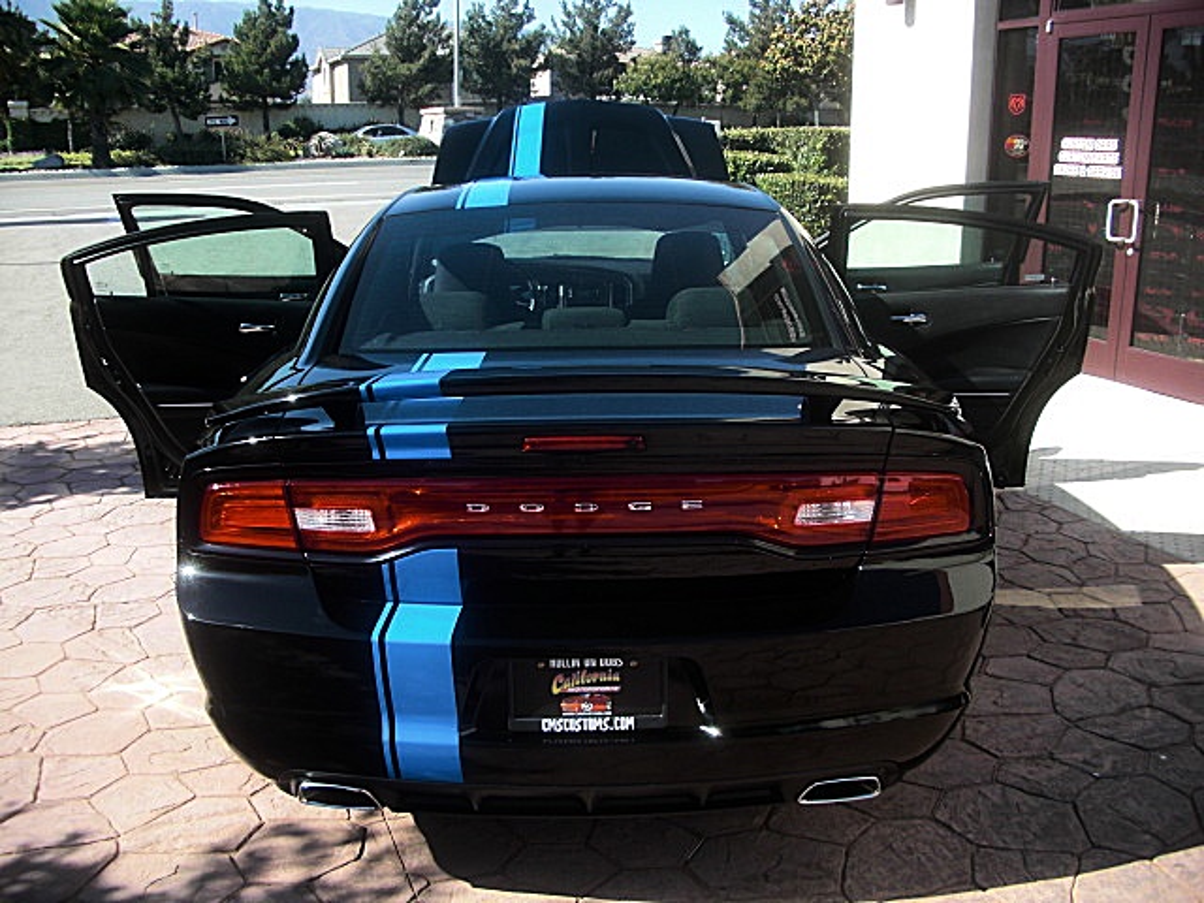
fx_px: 1252
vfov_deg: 39.7
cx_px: 602
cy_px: 452
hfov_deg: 51.4
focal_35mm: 36
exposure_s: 1/320
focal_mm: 6.3
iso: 50
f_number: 2.8
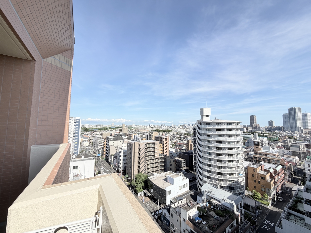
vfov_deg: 85.7
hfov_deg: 102.1
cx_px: 156
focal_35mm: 14
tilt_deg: +4.9
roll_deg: +0.1
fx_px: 126
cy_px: 116
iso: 32
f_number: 2.2
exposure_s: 1/770
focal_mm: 2.22
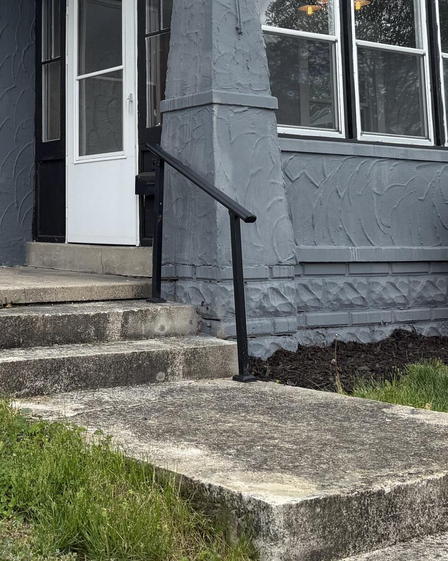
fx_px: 962
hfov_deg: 25.8
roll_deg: -0.3
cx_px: 101
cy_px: 82
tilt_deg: +9.0
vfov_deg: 31.3
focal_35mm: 58
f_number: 1.78
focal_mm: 6.76
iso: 100
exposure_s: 1/2445
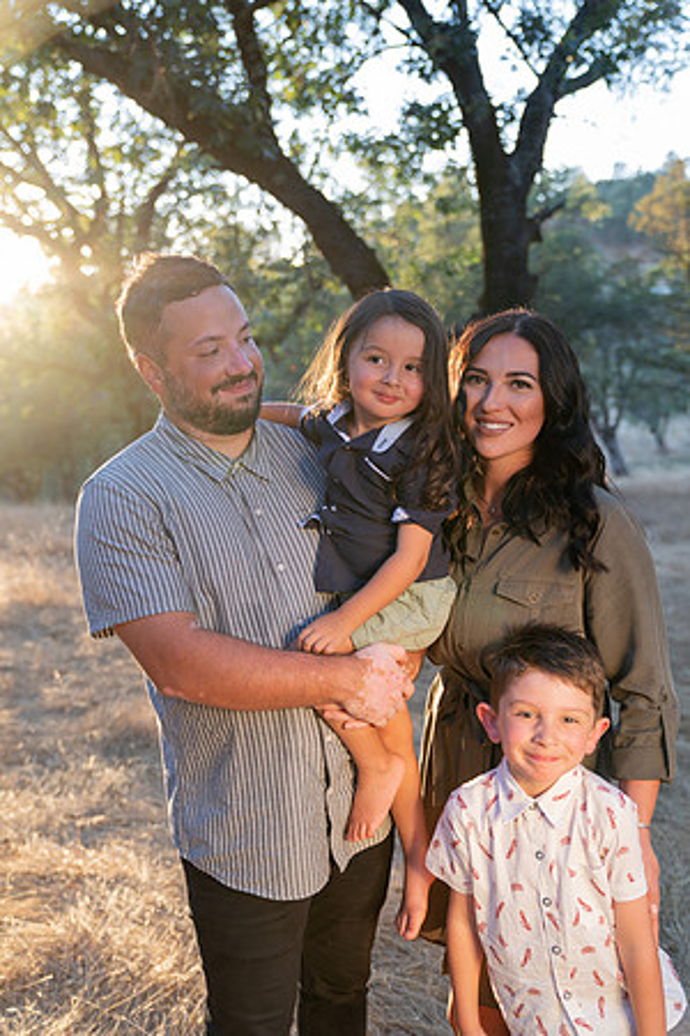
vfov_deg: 53.1
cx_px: 345
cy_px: 518
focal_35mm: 36
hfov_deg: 36.9
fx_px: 1035
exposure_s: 1/125
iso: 200
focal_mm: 36
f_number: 2.8
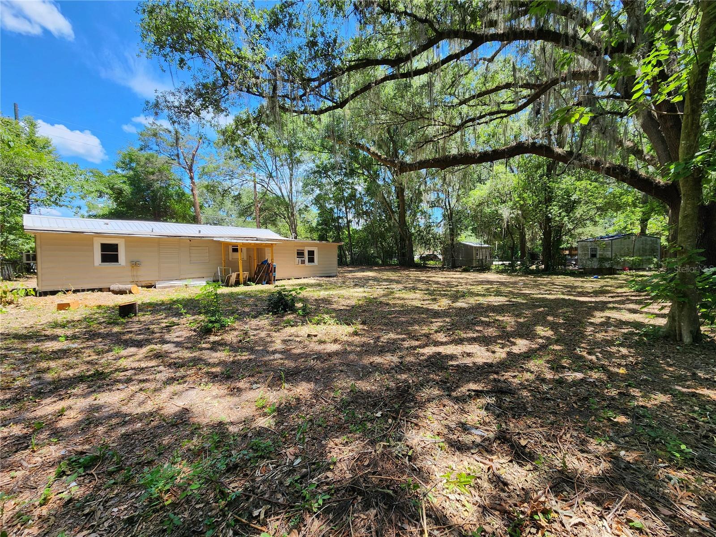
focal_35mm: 13
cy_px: 268
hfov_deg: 106.2
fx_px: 269
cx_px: 358
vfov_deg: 89.9
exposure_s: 1/505
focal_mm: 2.2
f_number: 2.2
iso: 50
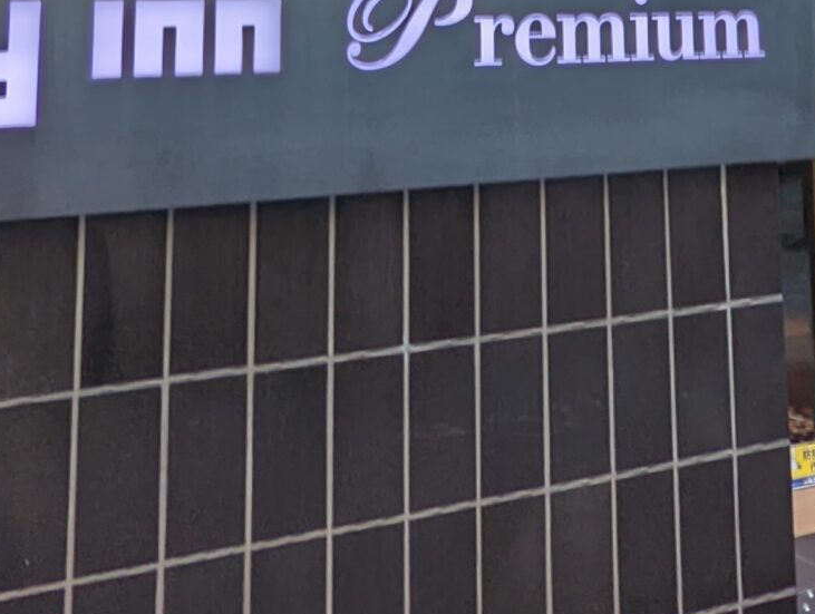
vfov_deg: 22.9
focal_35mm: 56
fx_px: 1321
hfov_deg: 34.0
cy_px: -212
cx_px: 546
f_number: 2.2
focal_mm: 2.35
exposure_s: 1/311
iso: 38
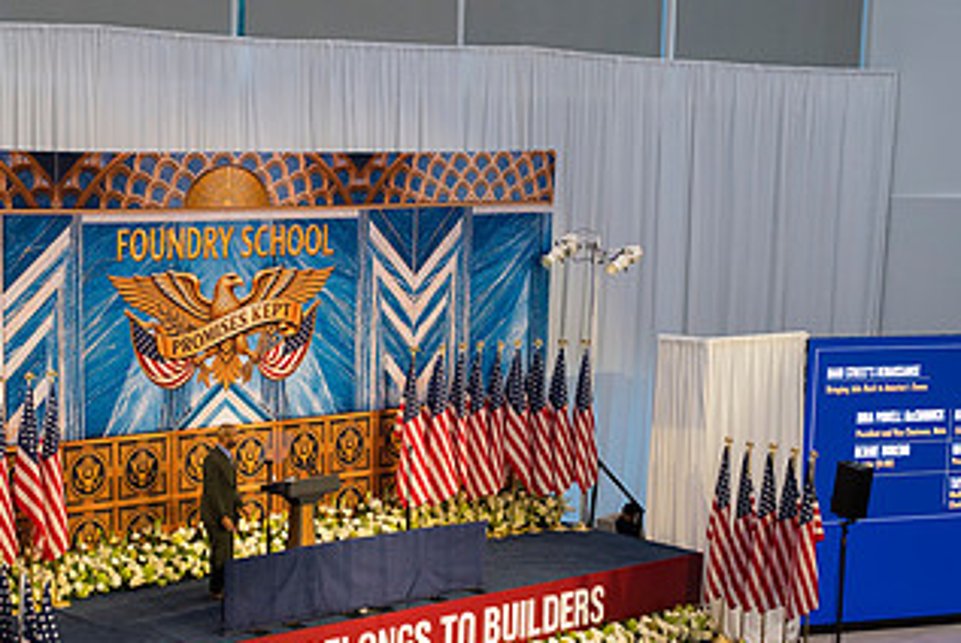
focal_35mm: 64
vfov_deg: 21.2
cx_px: 288
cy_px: 441
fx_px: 1710
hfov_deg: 31.0
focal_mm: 35
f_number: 2.8
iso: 560
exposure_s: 1/160
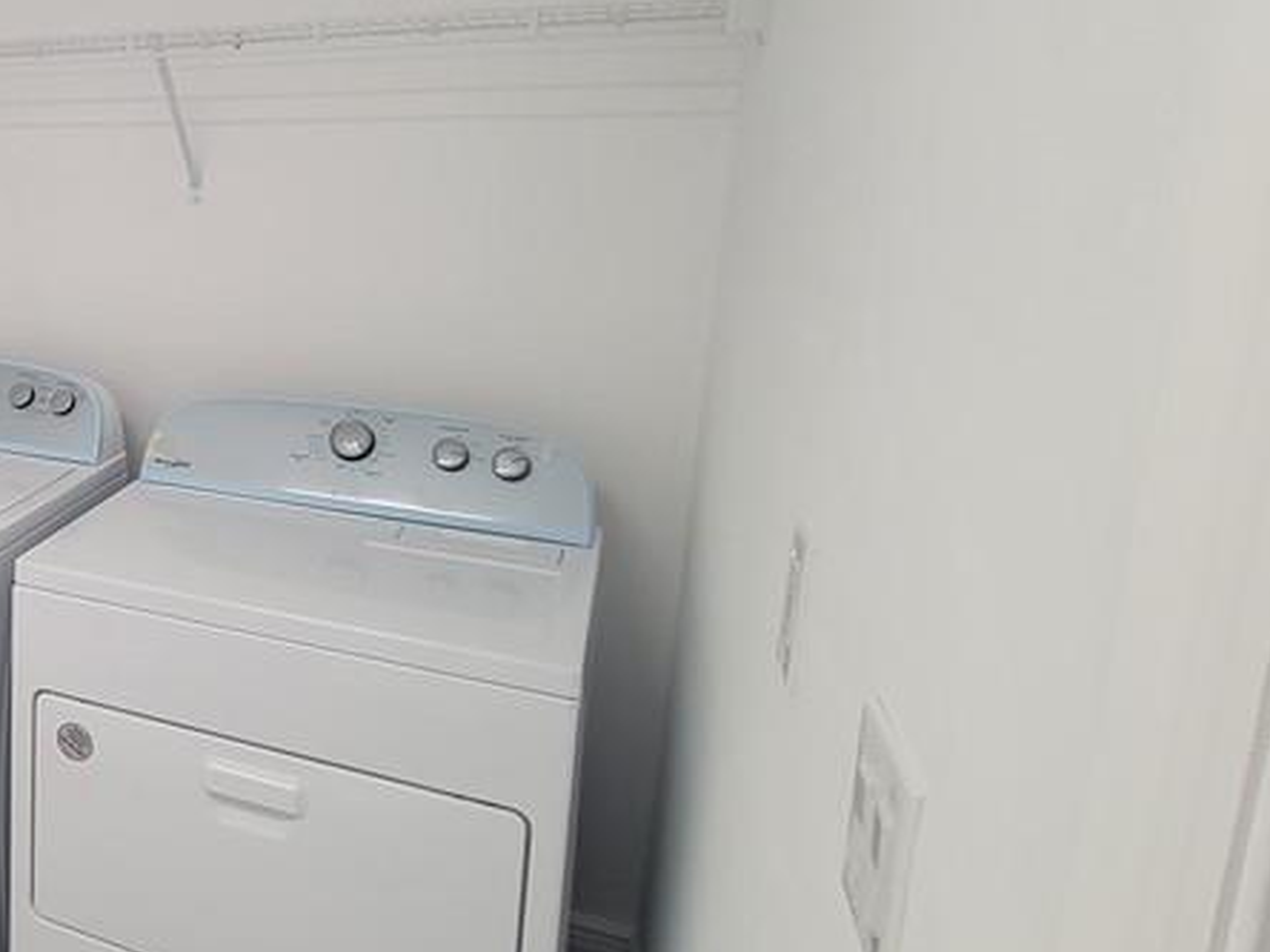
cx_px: -149
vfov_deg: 46.3
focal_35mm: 30
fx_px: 1101
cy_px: 343
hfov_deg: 44.5
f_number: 2.2
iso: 125
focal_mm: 2.2
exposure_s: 1/60
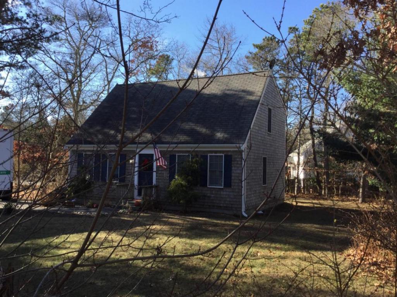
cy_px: 148
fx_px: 355
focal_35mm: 31
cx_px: 198
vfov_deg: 45.4
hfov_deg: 58.4
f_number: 2.4
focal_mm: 3.3
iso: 25
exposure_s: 1/418
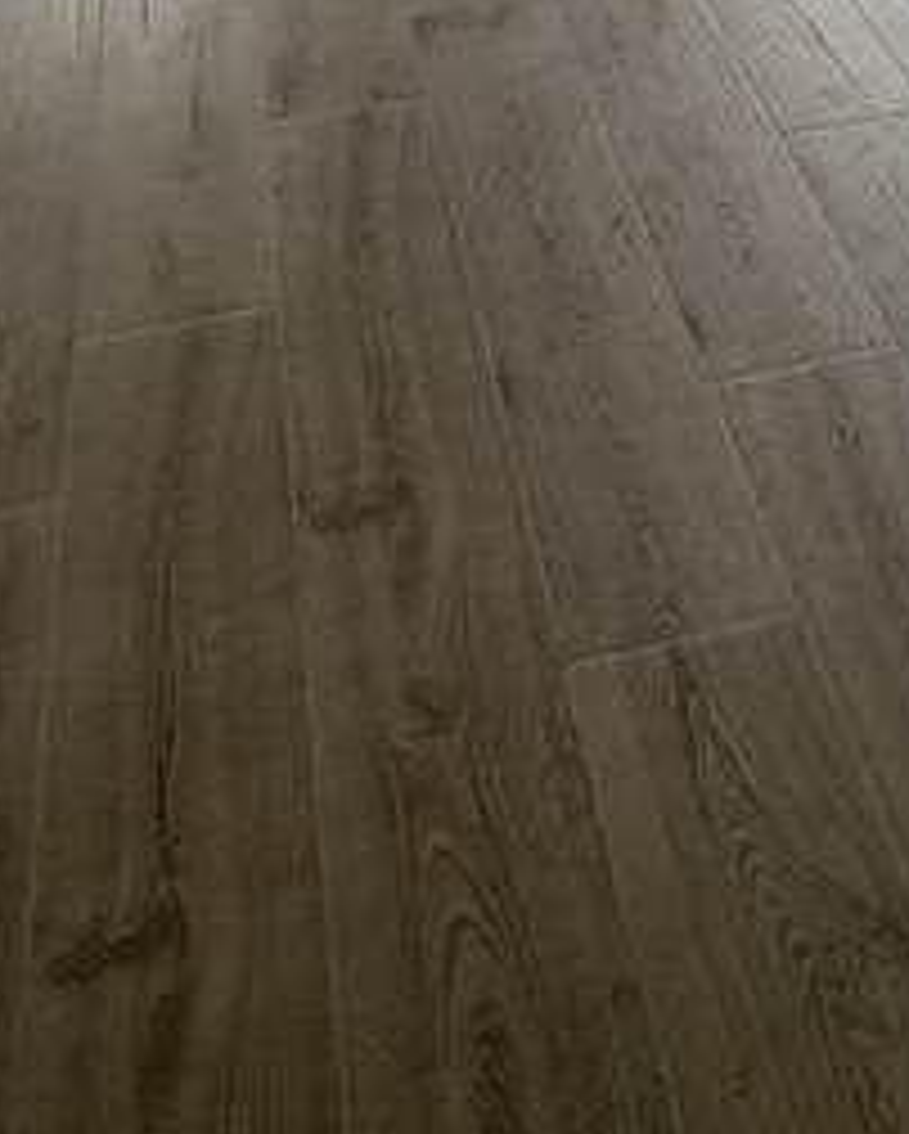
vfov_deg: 25.5
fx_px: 1747
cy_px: -626
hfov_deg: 28.9
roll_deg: -0.6
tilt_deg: -9.7
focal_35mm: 52
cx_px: 648
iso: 64
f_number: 2.2
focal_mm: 2.22
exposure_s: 1/101
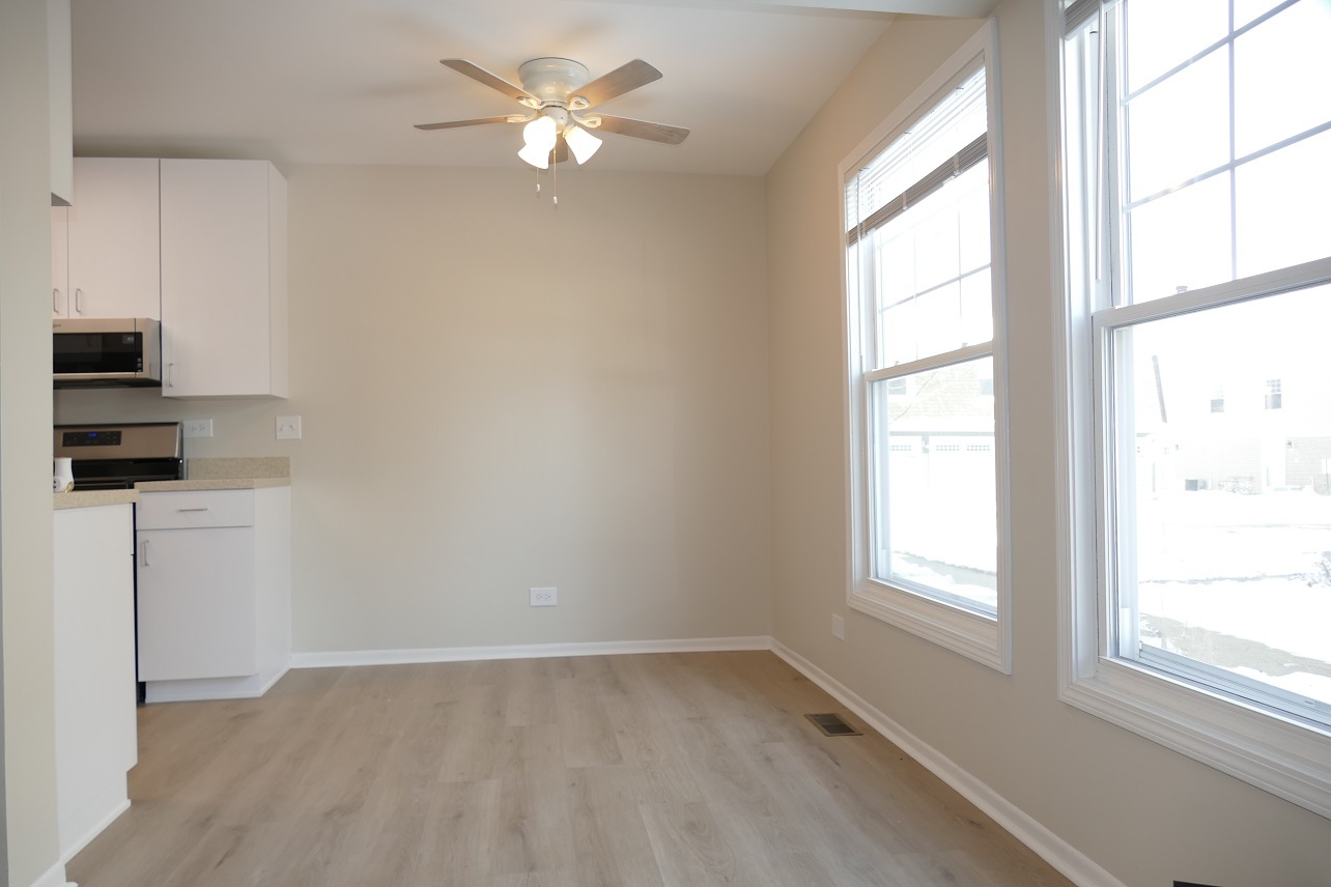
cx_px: 666
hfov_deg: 71.5
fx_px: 924
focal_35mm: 25
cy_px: 444
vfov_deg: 51.3
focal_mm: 9.17
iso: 125
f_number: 2.8
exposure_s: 1/80
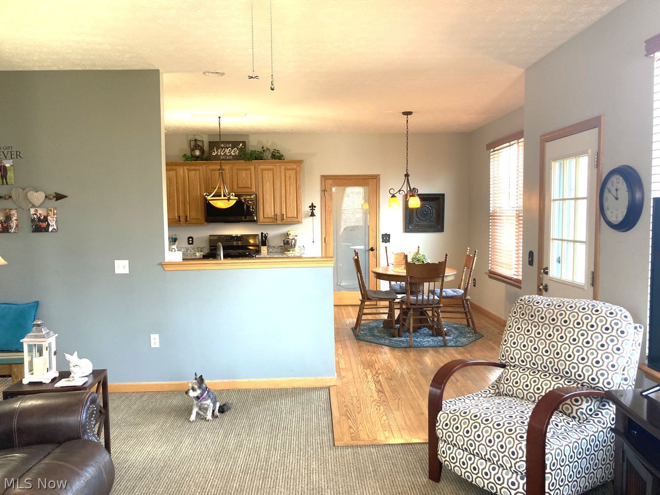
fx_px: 534
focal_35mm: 28
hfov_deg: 63.4
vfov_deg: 49.7
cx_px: 330
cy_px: 248
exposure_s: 1/60
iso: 80
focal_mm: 3.99
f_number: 1.8
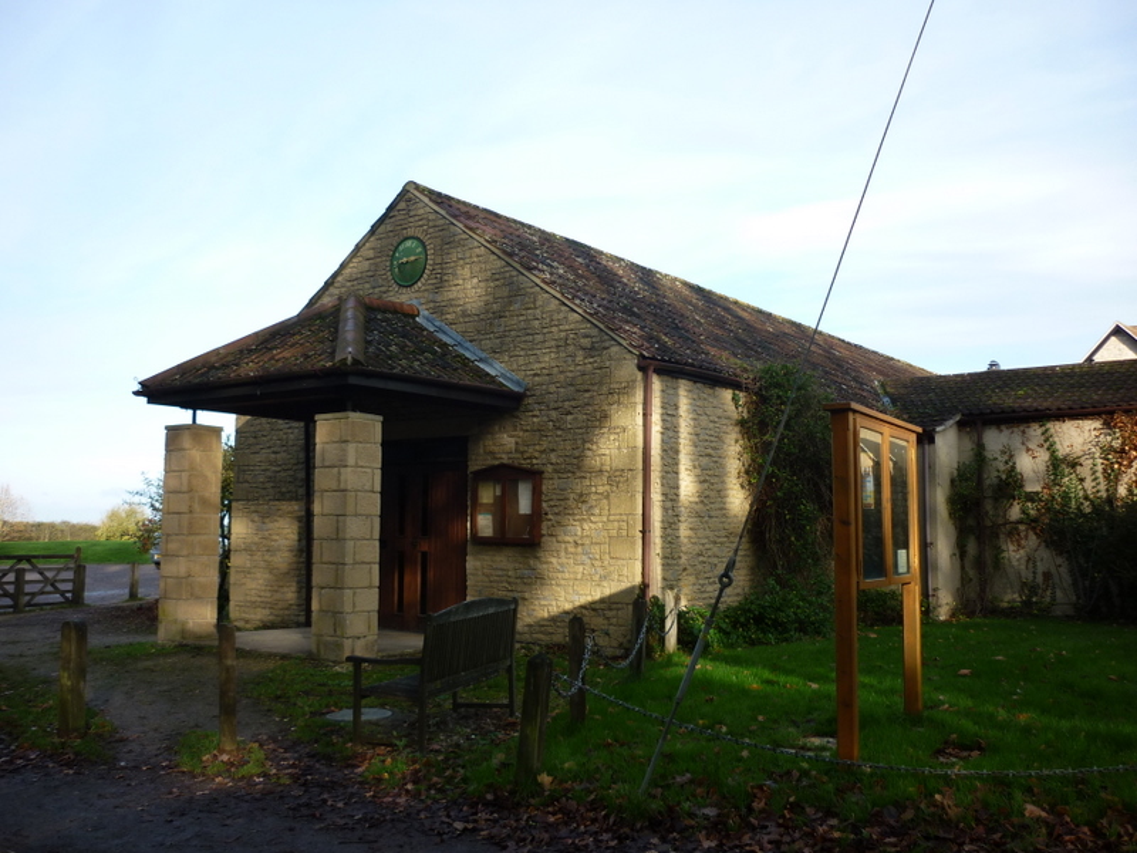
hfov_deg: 55.4
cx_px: 568
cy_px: 426
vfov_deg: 42.9
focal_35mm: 33
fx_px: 1084
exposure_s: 1/320
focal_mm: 5.5
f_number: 2.8
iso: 80
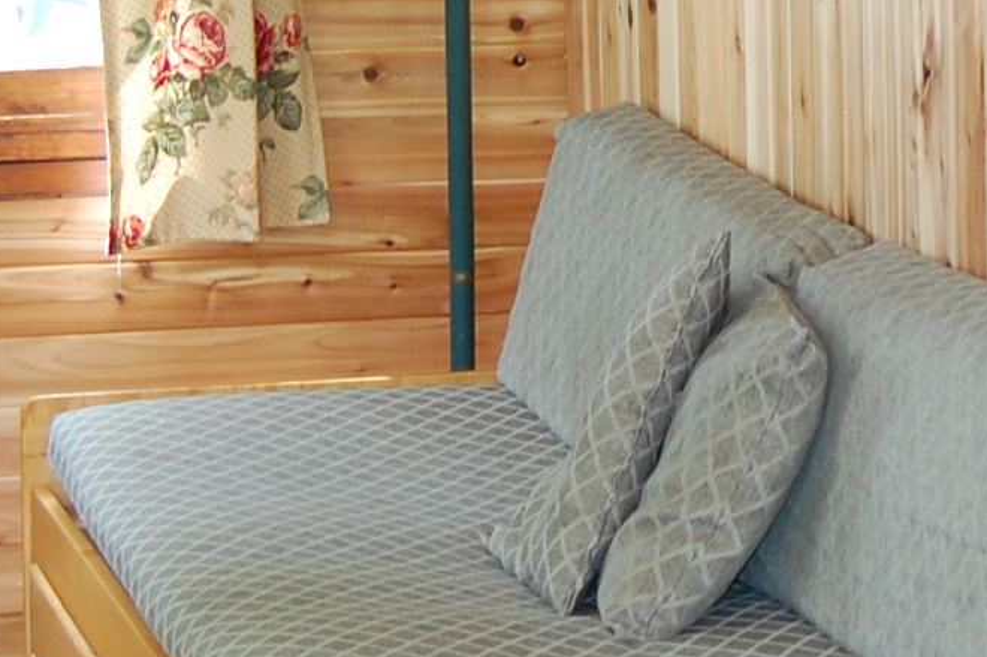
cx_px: 923
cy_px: 10
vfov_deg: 8.7
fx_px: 4309
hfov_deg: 12.9
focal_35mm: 157
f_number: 3.8
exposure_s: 1/80
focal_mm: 23
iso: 400
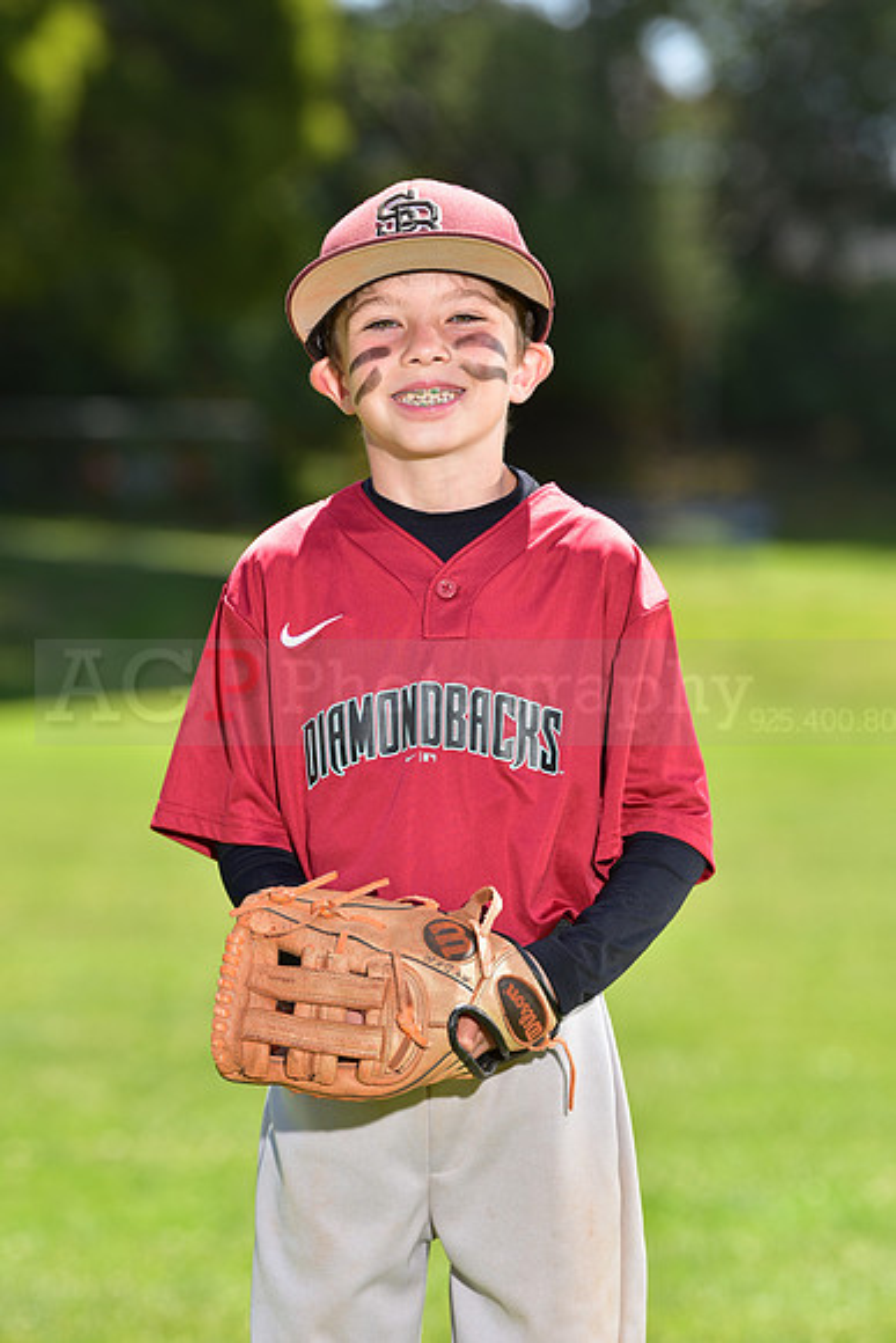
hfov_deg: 8.1
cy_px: 672
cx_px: 448
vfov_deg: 12.1
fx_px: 6342
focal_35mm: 170
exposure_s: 1/200
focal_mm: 170
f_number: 5
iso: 80
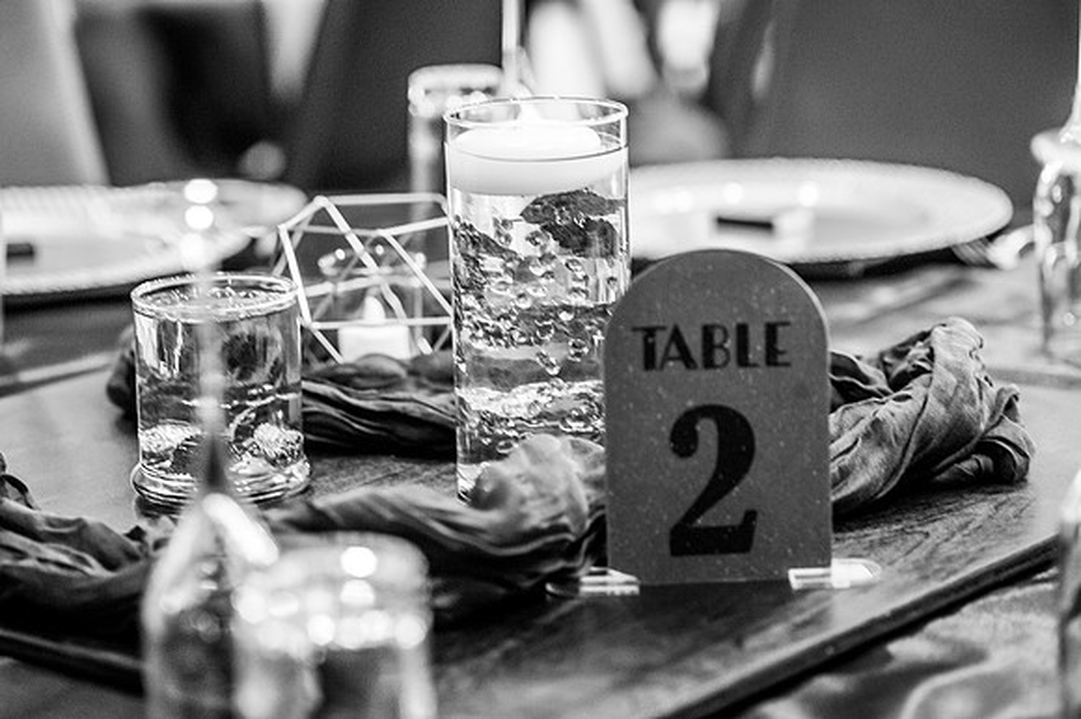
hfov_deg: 19.5
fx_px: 3151
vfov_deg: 13.0
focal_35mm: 105
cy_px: 360
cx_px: 540
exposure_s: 1/50
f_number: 4
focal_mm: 105
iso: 2000
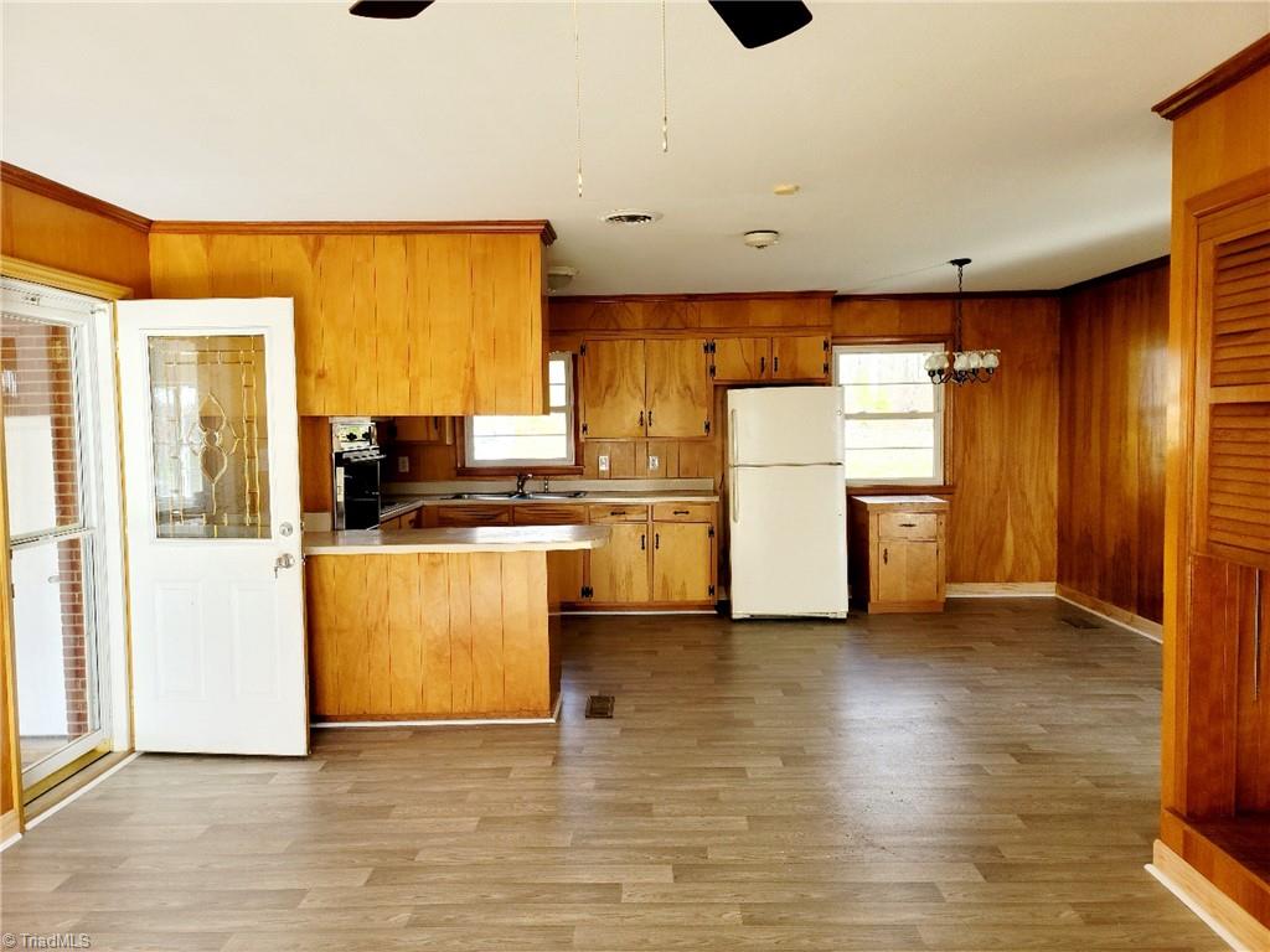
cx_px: 635
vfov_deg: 54.9
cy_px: 476
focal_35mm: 25
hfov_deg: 69.4
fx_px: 917
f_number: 1.8
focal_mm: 7
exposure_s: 1/59.2
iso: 50
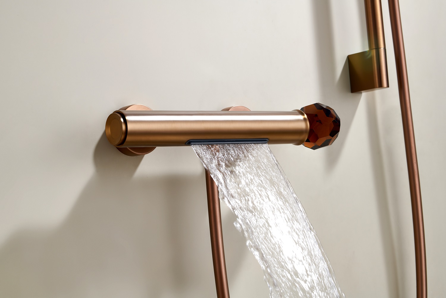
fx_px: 1065
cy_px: 149
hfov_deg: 23.6
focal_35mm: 86
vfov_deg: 15.9
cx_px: 223
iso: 160
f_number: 13
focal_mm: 86
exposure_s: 1/100
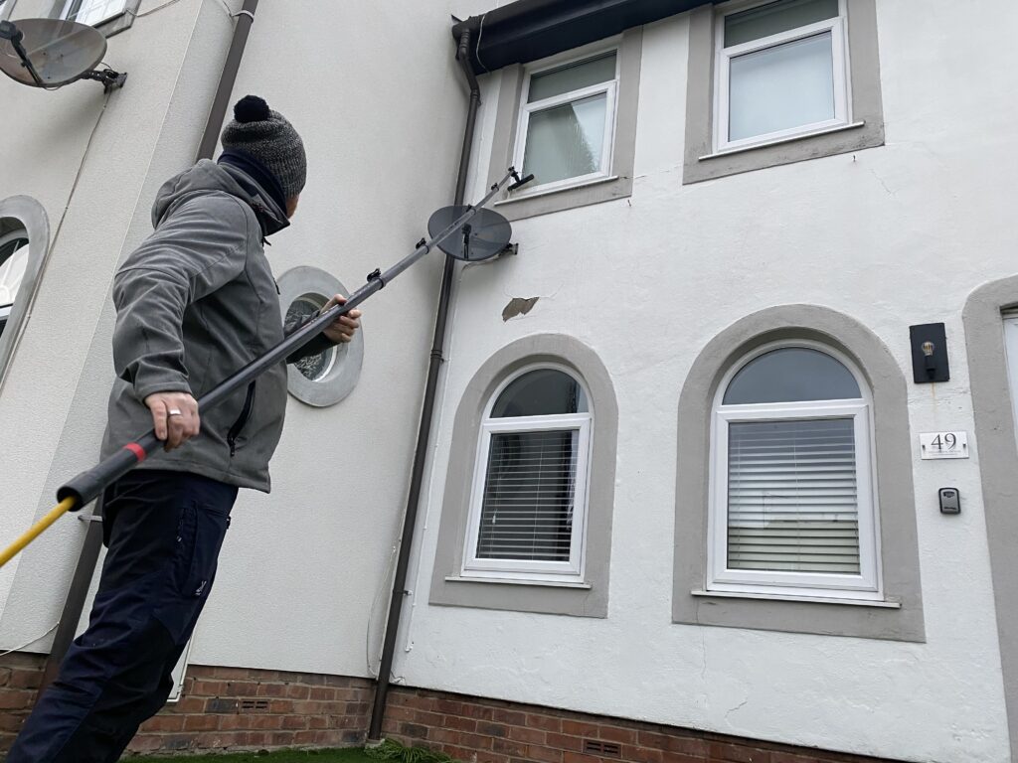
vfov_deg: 53.1
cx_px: 509
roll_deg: -7.1
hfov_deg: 67.3
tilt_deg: +20.6
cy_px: 382
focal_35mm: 26
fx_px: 765
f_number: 1.8
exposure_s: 1/93
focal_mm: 4.25
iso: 125
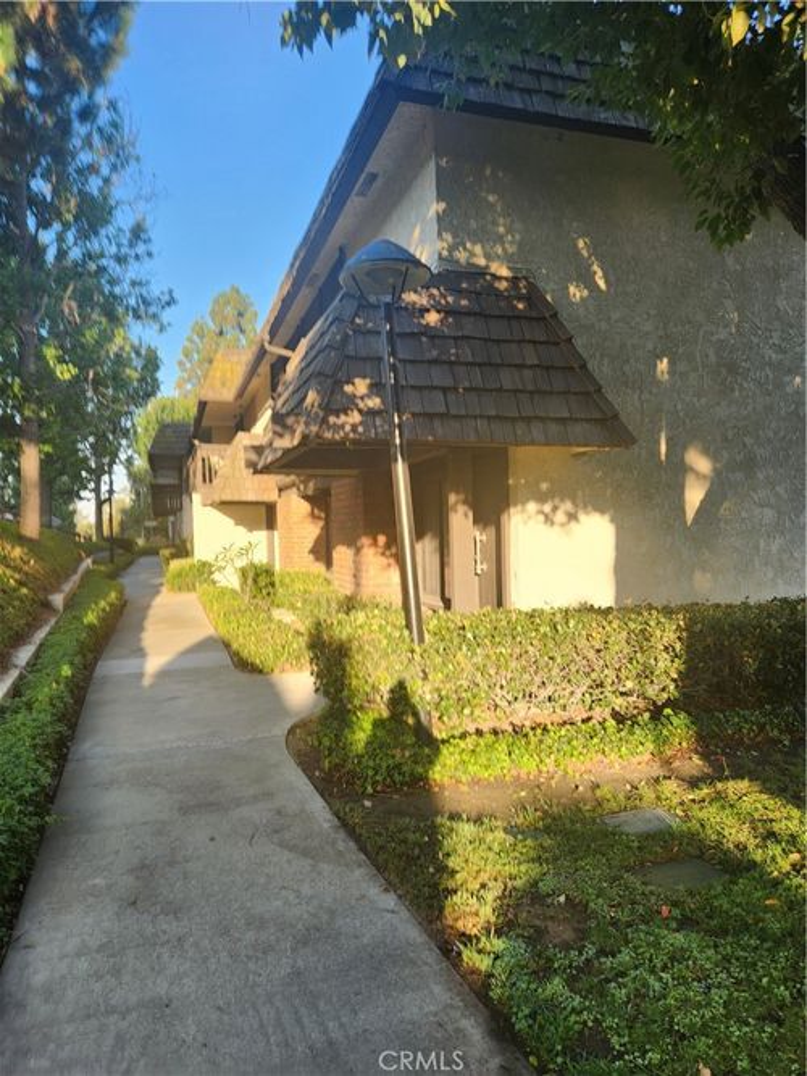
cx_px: 404
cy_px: 538
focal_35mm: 23
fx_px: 715
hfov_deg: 58.9
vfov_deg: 73.9
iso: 20
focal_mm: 5.4
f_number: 1.8
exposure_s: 1/216
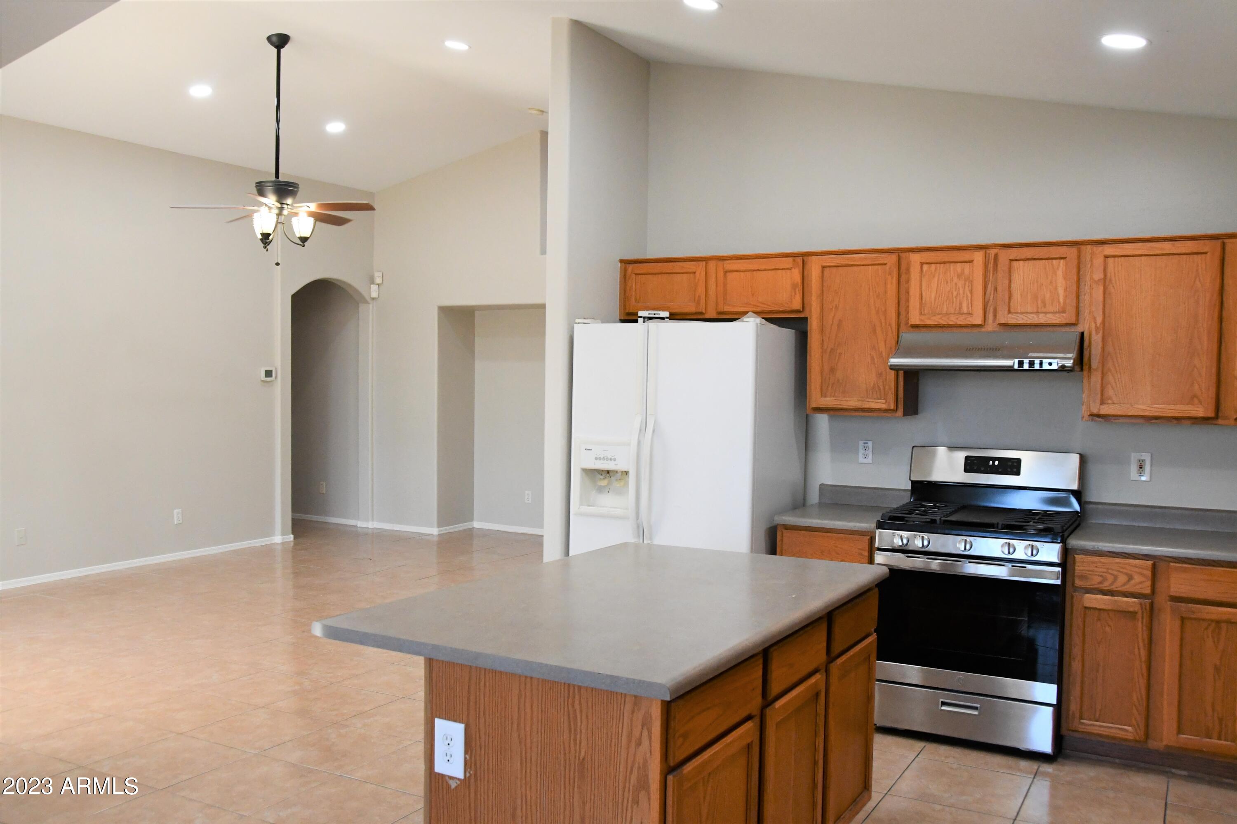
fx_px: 1031
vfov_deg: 43.6
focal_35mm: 30
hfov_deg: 61.9
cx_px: 618
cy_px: 412
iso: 2500
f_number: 7.1
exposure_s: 1/200
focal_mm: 20
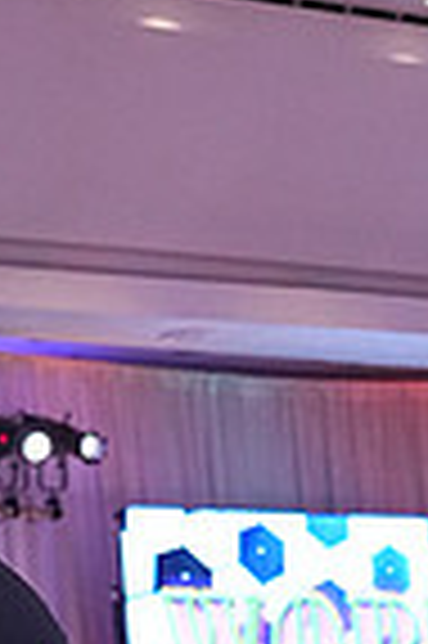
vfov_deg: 8.1
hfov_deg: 5.6
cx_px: 295
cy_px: 1234
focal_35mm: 243
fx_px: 4344
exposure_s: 1/400
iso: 3200
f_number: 5
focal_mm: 40
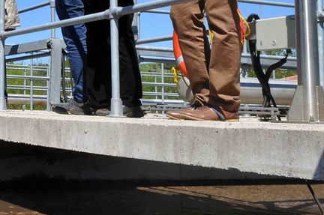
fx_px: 674
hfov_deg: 24.9
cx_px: -42
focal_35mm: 75
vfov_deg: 17.6
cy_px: -16
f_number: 10
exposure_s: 1/400
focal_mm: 18
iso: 200
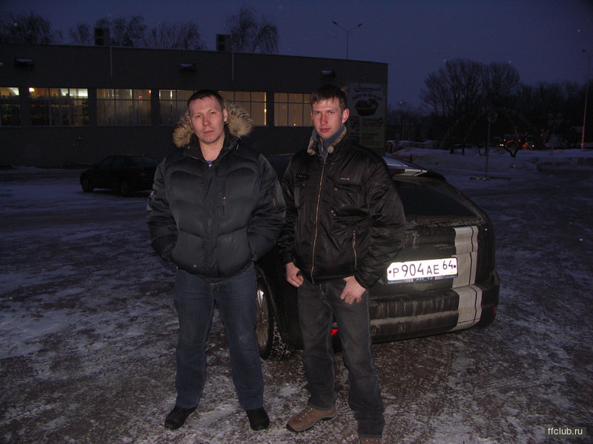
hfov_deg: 63.4
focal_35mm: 28
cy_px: 222
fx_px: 480
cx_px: 296
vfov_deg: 49.7
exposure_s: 1/50
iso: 200
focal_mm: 7.2
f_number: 2.8
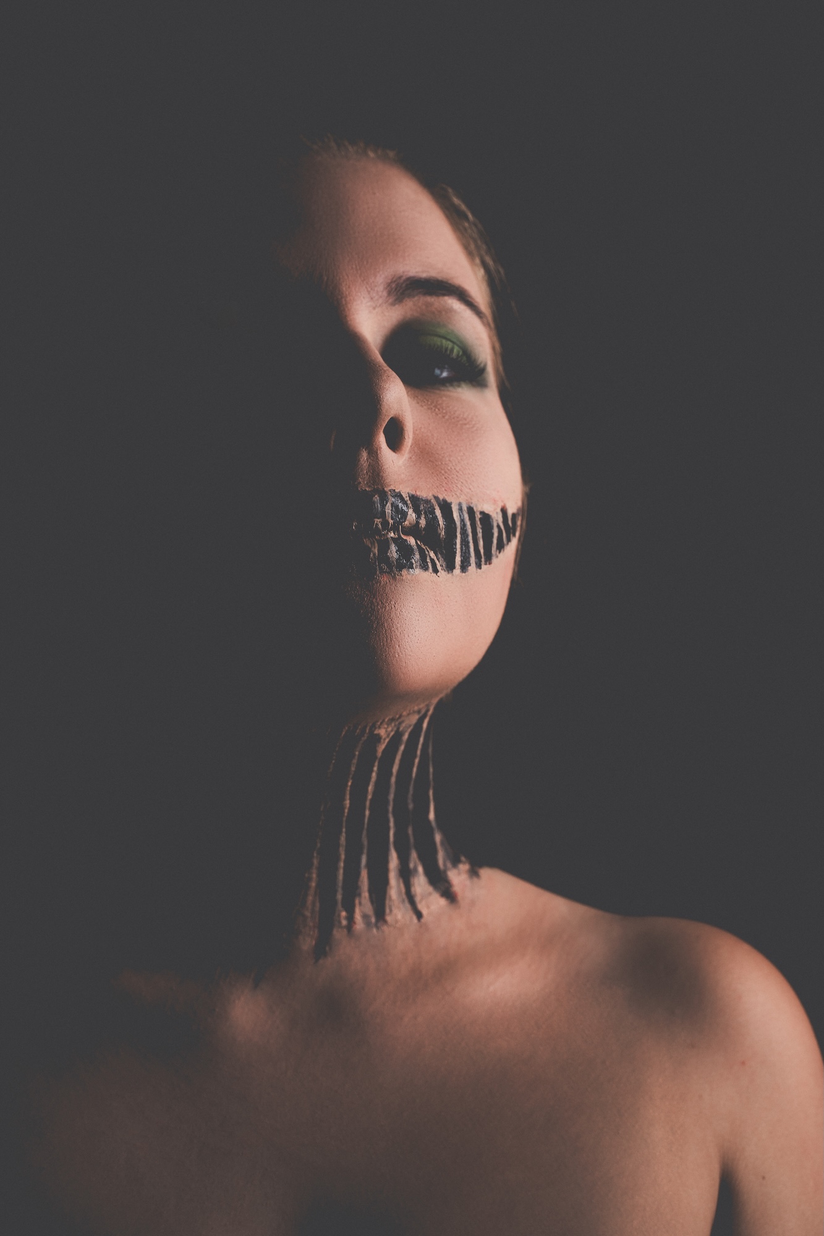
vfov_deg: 28.1
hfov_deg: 18.9
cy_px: 618
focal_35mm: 72
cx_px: 412
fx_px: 2472
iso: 100
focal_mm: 72
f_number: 8
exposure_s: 1/200
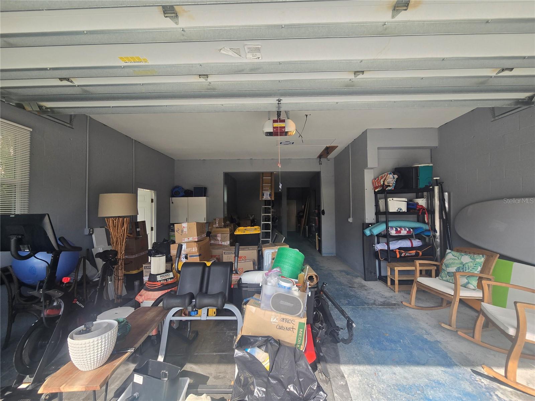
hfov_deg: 106.2
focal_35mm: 13
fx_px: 201
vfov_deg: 89.9
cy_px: 200
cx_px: 268
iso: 50
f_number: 2.2
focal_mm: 2.2
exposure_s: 1/556
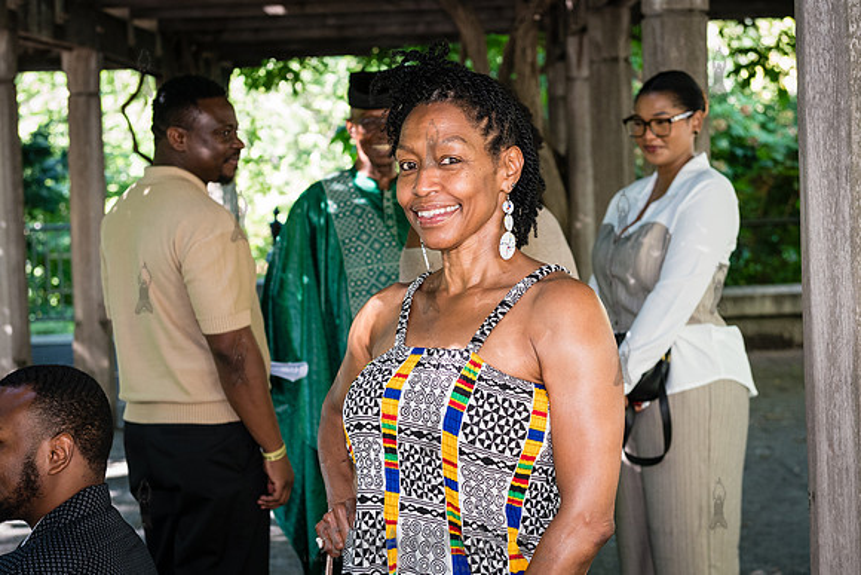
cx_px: 447
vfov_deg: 17.6
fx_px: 1858
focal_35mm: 78
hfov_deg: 26.1
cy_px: 309
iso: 1250
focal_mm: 56
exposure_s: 1/100
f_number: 4.5
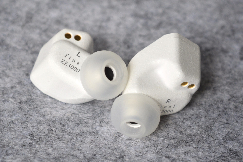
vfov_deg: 16.6
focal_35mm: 82
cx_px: 122
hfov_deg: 24.6
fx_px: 557
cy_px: 81
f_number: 5.6
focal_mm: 55
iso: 220
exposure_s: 1/125
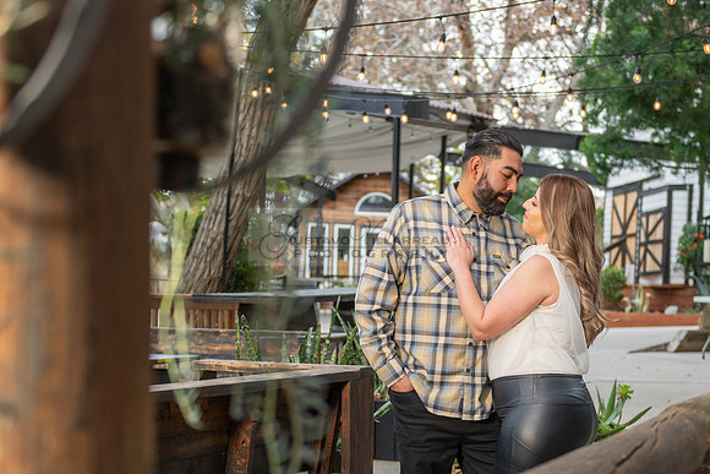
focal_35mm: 75
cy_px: 393
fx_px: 1488
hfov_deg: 26.8
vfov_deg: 17.9
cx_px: 357
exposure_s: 1/160
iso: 200
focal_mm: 45
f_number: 3.2
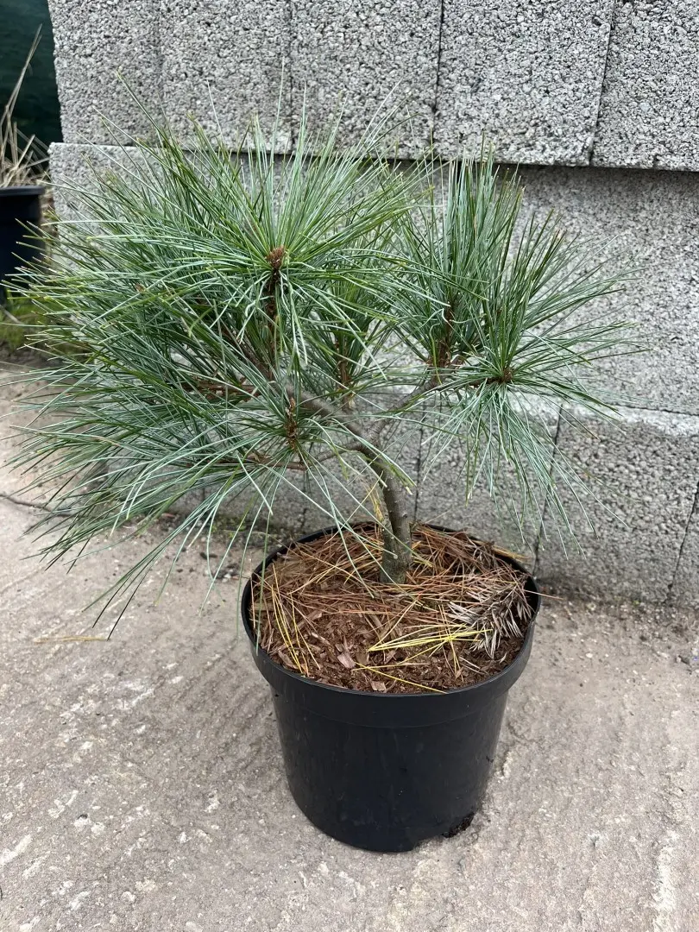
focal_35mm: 26
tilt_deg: -25.7
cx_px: 350
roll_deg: -2.8
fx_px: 700
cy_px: 466
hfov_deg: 53.1
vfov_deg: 67.3
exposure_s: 1/121
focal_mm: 5.1
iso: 50
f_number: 1.6
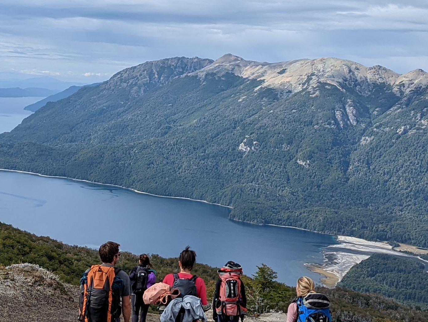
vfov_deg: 20.8
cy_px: 179
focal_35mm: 71
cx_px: 130
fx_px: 879
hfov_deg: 27.1
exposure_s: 1/2309
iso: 45
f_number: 1.85
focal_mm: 6.81
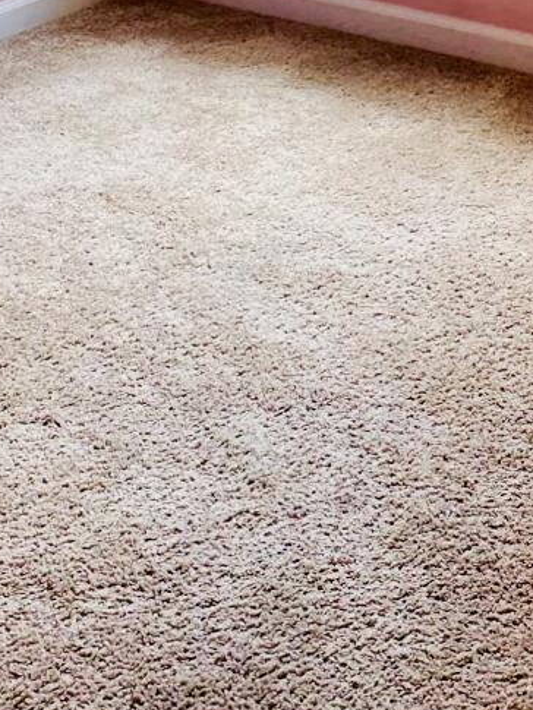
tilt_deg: -6.5
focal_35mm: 99
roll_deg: +1.1
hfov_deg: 14.9
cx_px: 325
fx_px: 2032
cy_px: -334
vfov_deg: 17.9
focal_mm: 6.86
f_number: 1.78
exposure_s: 1/120
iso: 100
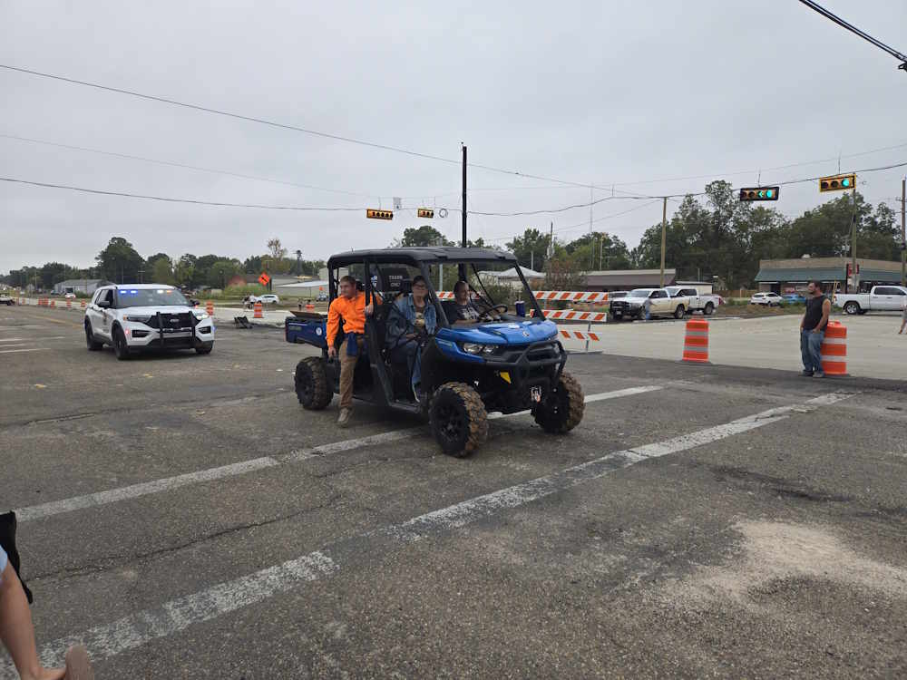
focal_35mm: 23
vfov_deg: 58.9
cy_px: 340
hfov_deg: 73.9
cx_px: 454
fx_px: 603
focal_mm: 5.4
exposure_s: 1/799
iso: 25
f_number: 1.8
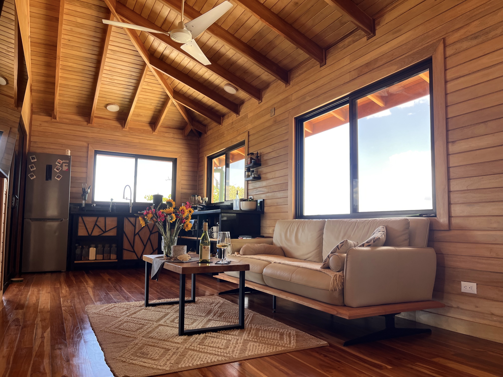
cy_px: 188
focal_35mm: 26
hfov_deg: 67.3
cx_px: 252
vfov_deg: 53.1
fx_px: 378
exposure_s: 1/122
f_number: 1.6
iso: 64
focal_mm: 5.1
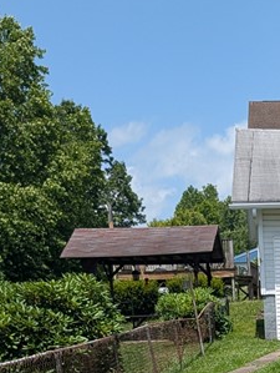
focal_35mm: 82
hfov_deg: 17.4
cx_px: 313
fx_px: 882
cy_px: 579
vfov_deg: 20.1
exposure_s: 1/929
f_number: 1.68
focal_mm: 6.9
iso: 21
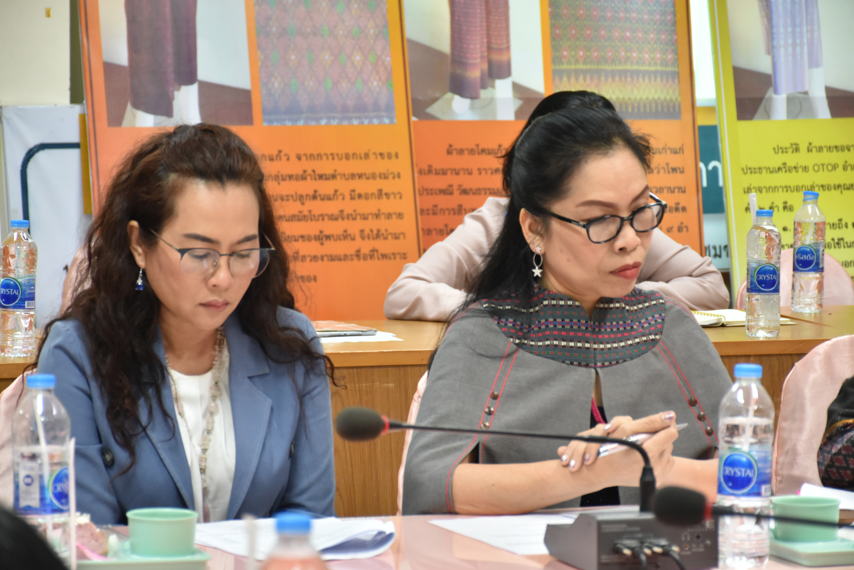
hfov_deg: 14.4
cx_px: 427
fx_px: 3380
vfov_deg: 9.6
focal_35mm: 142
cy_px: 285
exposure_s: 1/30
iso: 800
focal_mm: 95
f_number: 5.3
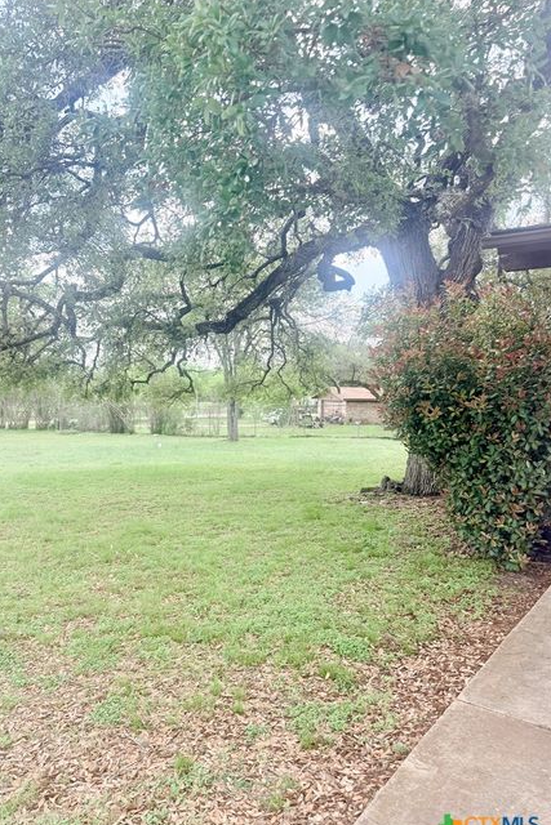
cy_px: 425
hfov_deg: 49.4
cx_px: 236
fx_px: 597
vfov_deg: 69.4
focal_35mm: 26
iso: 100
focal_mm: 6.76
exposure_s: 1/992
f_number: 1.78
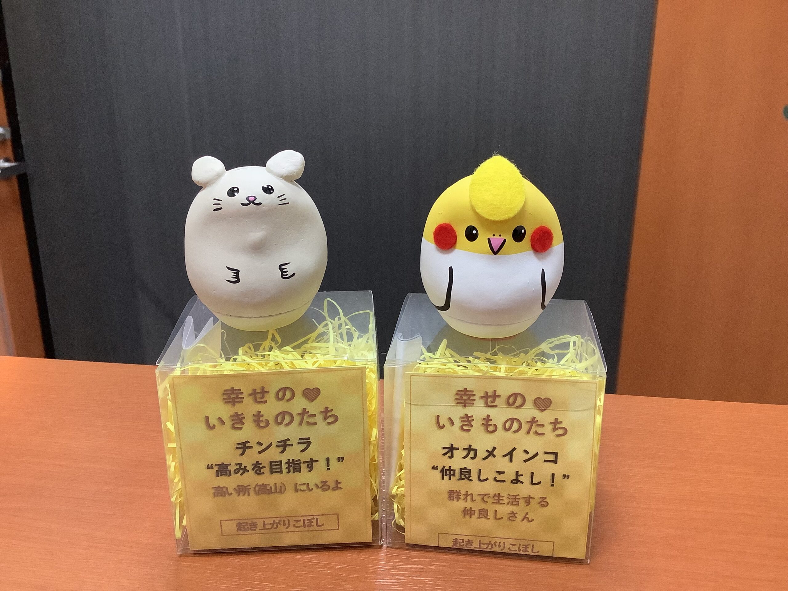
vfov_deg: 45.4
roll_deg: +0.1
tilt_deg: -19.5
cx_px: 394
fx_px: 706
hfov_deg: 58.4
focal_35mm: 31
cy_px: 296
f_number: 2.4
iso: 400
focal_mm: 3.3
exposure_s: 1/60
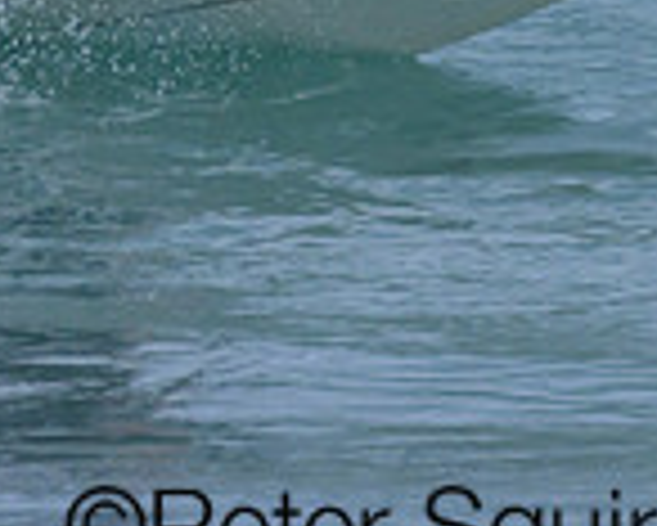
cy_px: -492
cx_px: 535
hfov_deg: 0.5
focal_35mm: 4023
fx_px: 78278
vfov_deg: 0.4
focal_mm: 800
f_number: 11
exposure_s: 1/2000
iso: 1000
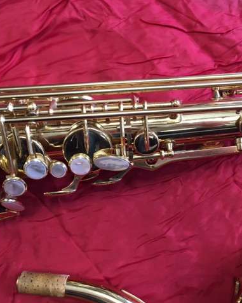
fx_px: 341
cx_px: 144
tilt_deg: -76.3
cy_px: 151
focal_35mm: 38
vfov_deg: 48.0
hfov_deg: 39.0
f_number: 2.2
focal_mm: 4.15
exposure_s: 1/33
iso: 160
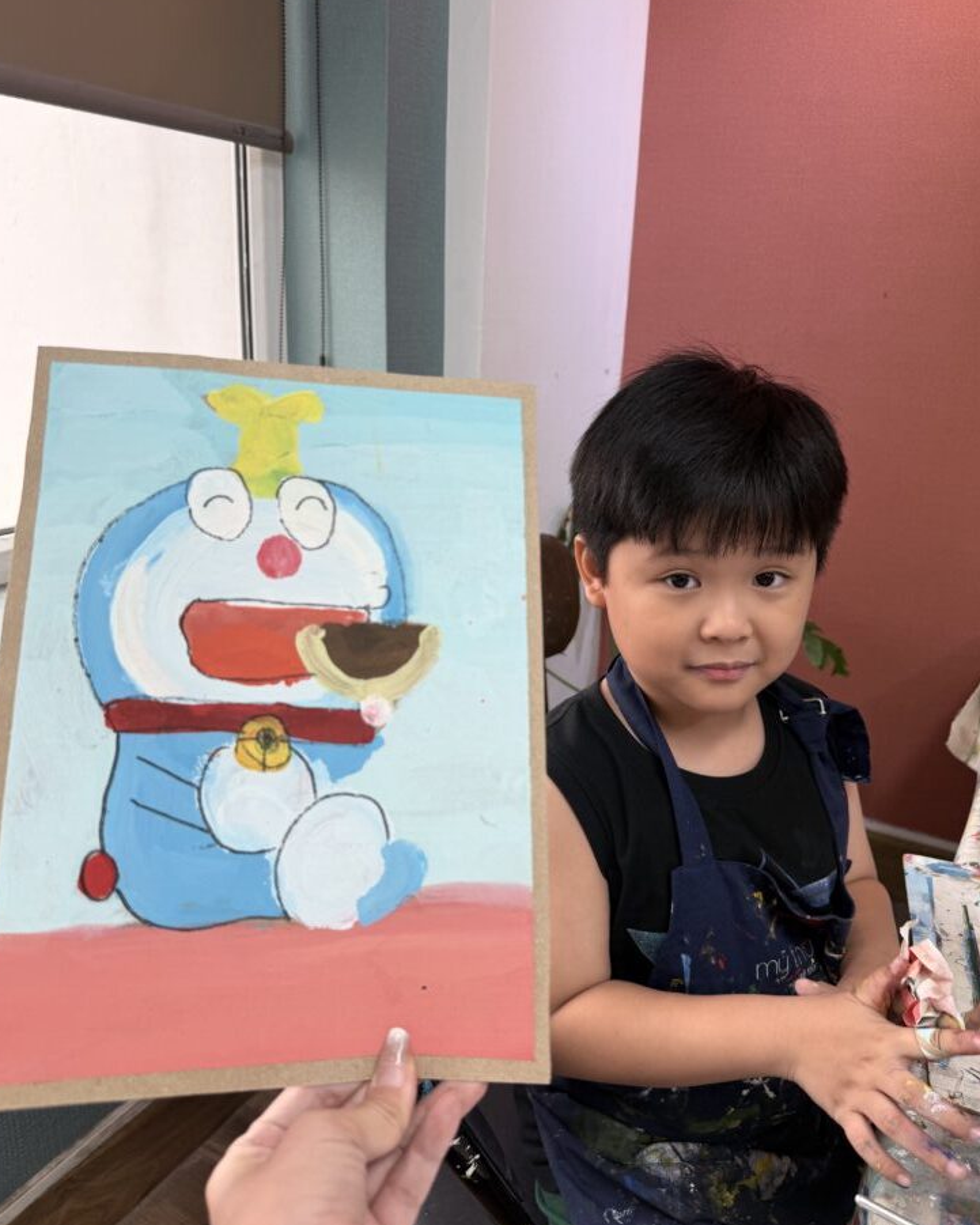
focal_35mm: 26
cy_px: 598
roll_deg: -2.1
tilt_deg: -17.4
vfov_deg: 66.0
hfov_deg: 54.9
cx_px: 492
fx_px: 942
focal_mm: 6.76
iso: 64
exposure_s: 1/121
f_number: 1.78
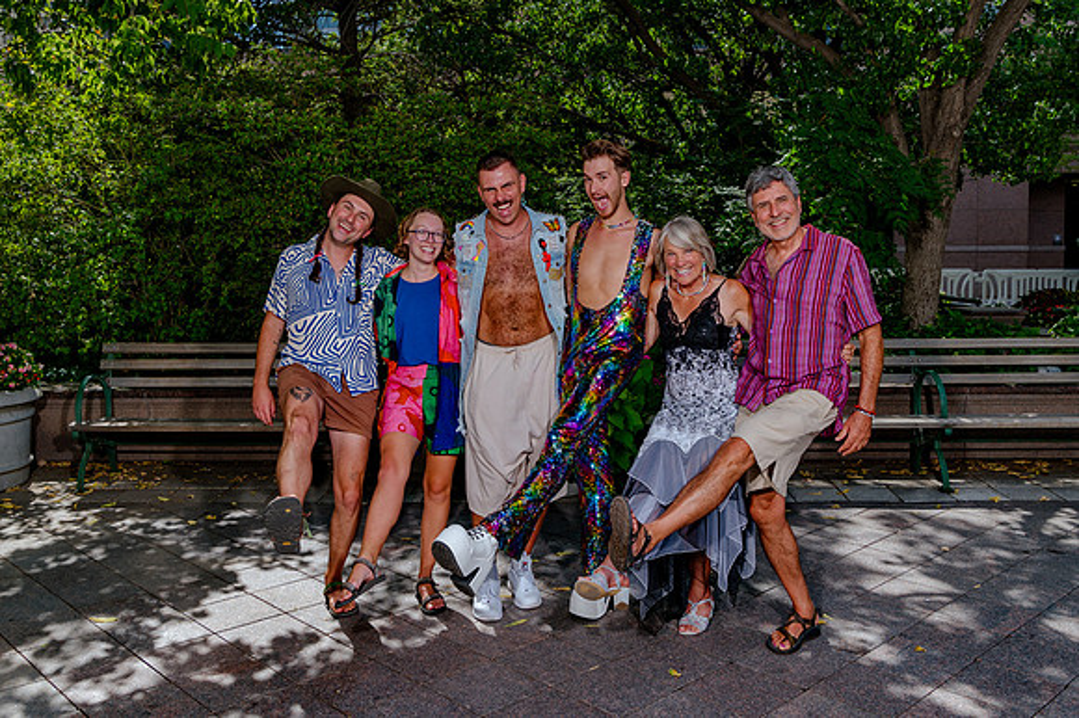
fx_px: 1057
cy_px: 313
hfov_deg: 54.1
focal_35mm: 35
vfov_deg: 37.5
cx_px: 536
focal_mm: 28
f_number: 8
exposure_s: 1/320
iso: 200
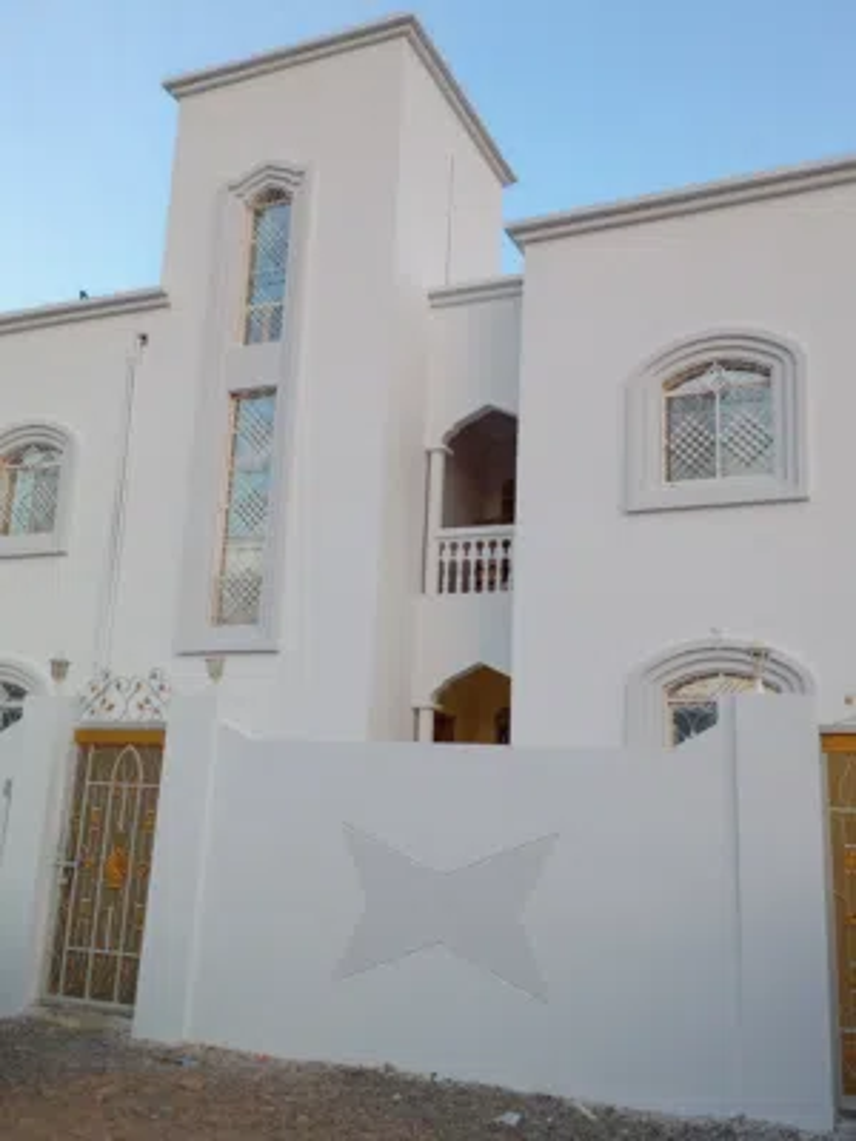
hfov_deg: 41.8
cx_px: 428
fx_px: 1121
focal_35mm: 34
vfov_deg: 54.0
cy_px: 570
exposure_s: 1/175
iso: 100
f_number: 1.8
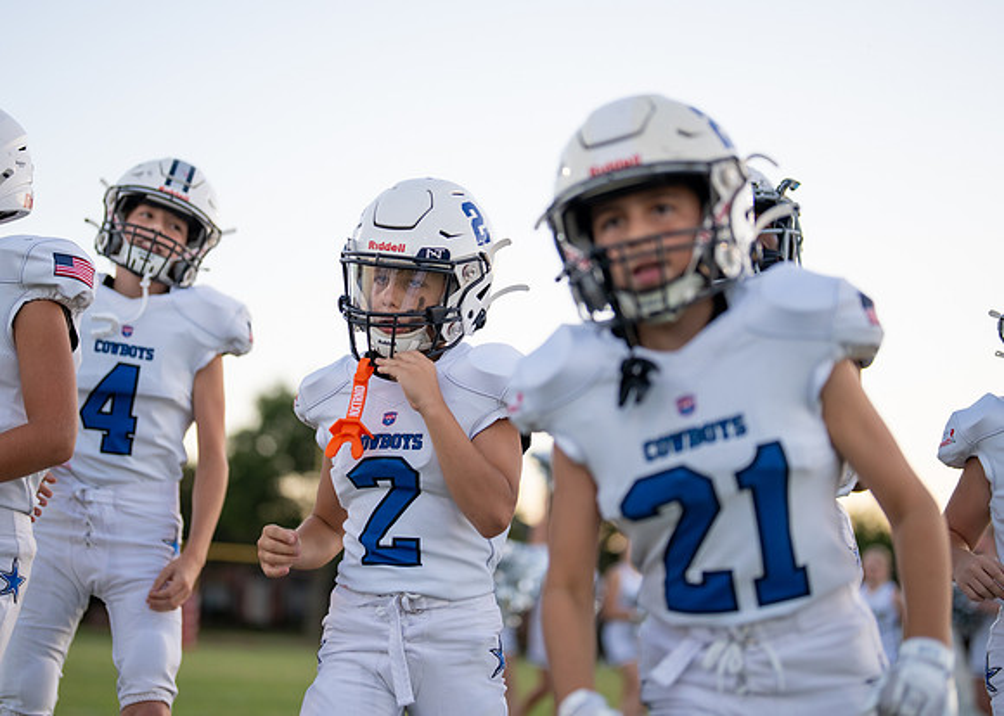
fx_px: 1775
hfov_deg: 31.6
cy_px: 309
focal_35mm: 62
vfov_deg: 22.8
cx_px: 449
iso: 500
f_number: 1.2
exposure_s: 1/2000
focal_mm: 50
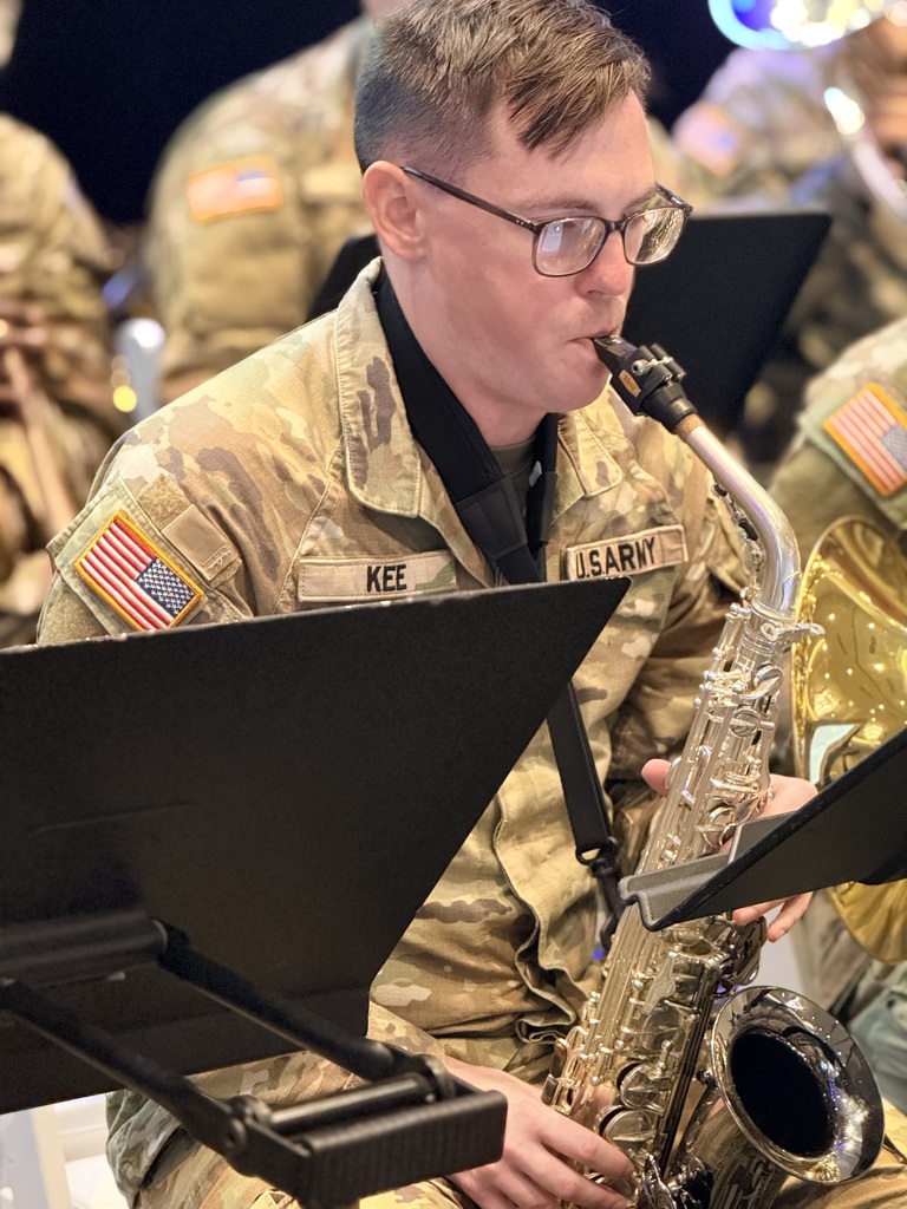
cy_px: 604
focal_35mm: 120
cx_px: 454
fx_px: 4192
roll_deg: -3.1
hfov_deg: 12.3
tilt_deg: -13.7
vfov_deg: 16.4
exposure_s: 1/40
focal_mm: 15.66
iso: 1000
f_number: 2.8
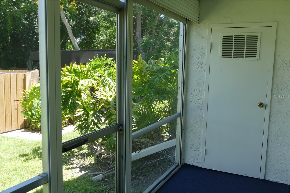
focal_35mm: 34
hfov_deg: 55.8
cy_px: 96
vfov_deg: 38.9
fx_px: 274
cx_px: 145
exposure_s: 1/200
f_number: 3.1
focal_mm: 12.38
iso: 125
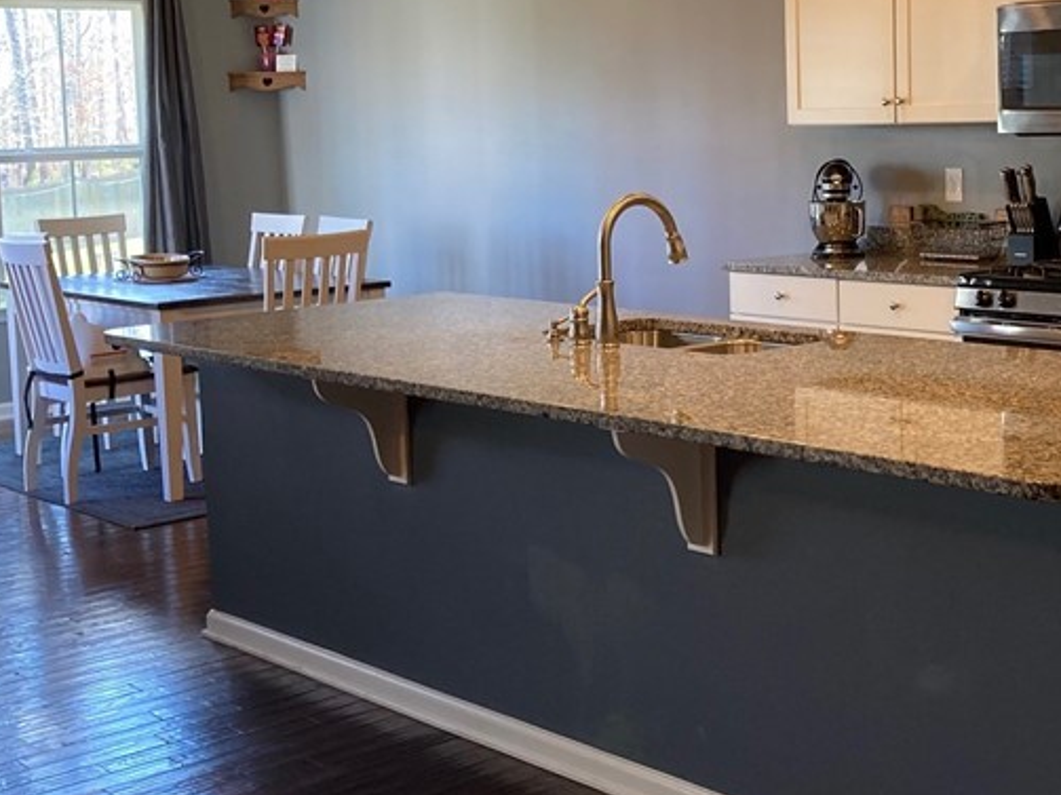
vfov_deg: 25.6
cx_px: 761
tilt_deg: -5.9
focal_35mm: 57
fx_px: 1747
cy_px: 289
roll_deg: +1.3
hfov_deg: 33.3
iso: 80
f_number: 1.8
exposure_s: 1/60
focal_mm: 3.99
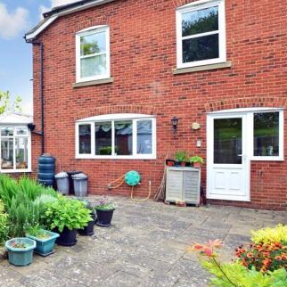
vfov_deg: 60.9
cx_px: 29
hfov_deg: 53.4
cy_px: 152
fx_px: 244
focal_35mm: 26
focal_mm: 10
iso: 400
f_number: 10
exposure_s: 1/160
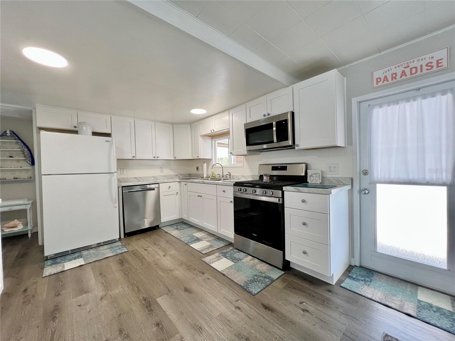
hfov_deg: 106.2
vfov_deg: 89.9
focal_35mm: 13
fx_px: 171
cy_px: 170
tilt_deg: -1.5
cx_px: 228
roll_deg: +2.0
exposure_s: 1/120
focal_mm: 1.57
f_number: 1.8
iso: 250
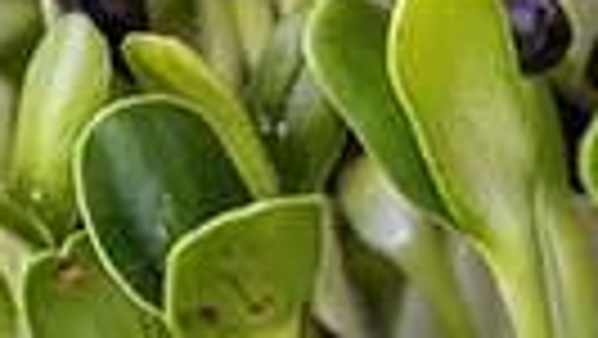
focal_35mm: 1512
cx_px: -13
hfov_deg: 1.4
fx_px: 23990
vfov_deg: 0.8
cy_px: -203
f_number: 7.1
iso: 1250
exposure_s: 1/200
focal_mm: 200
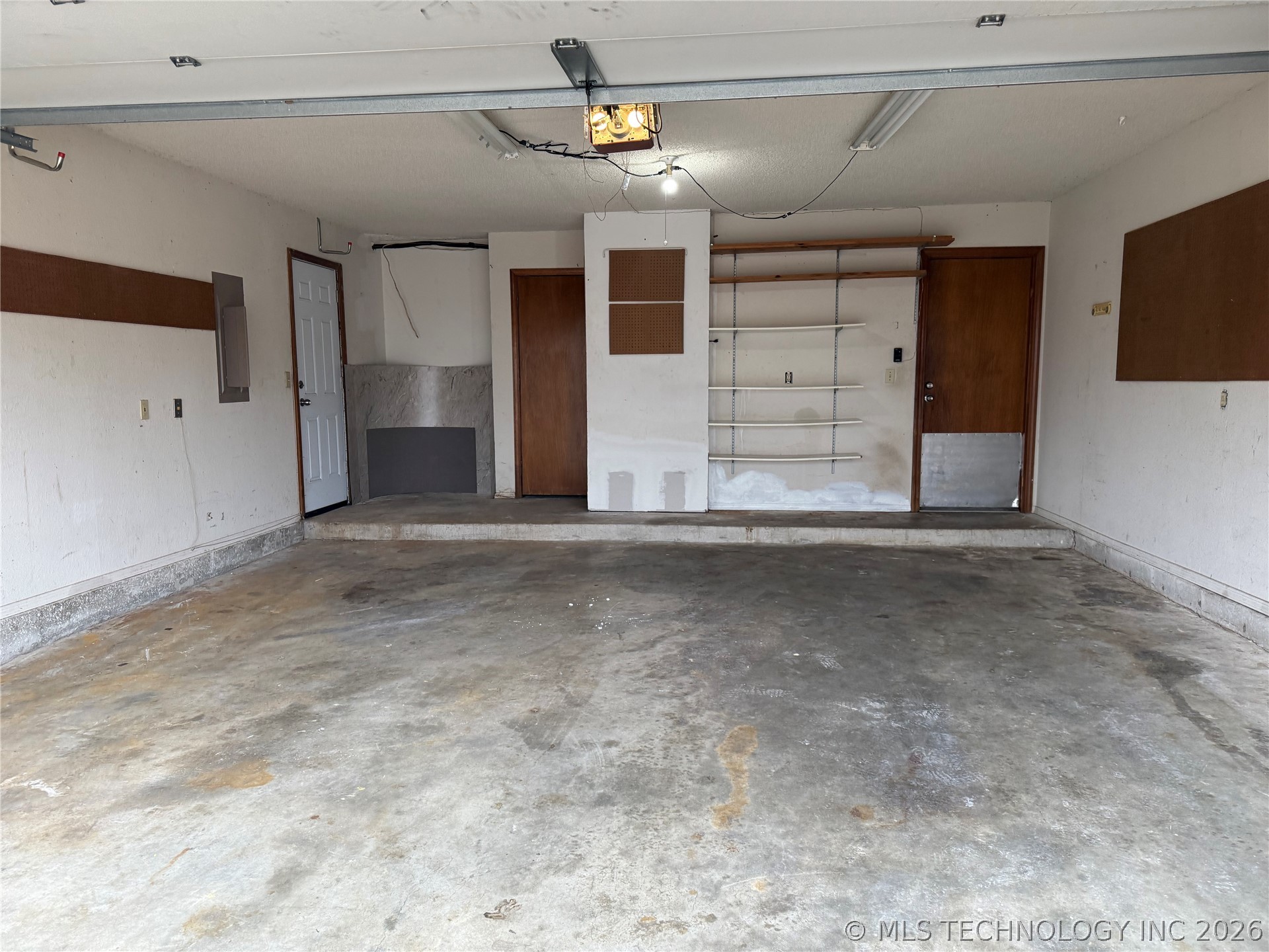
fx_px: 880
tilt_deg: -6.3
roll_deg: -0.3
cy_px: 476
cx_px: 634
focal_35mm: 24
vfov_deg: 56.8
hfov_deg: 71.6
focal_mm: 6.76
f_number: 1.78
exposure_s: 1/182
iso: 200
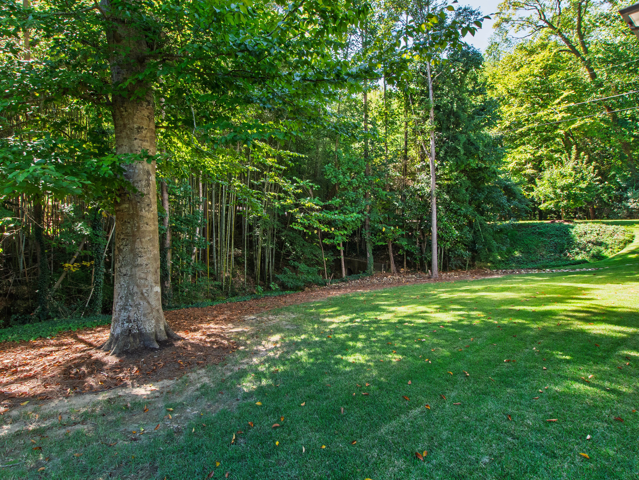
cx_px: 287
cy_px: 240
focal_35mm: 17
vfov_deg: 74.7
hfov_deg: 90.7
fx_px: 314
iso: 320
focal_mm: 10
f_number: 9
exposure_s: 1/50
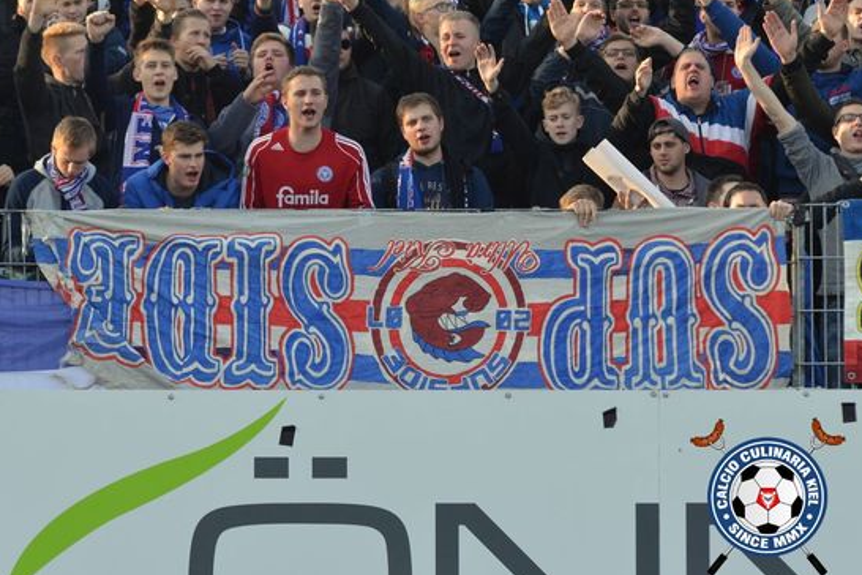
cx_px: 423
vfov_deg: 7.3
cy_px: 289
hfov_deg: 10.9
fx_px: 4501
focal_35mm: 188
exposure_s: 1/1000
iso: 560
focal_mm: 120
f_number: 4
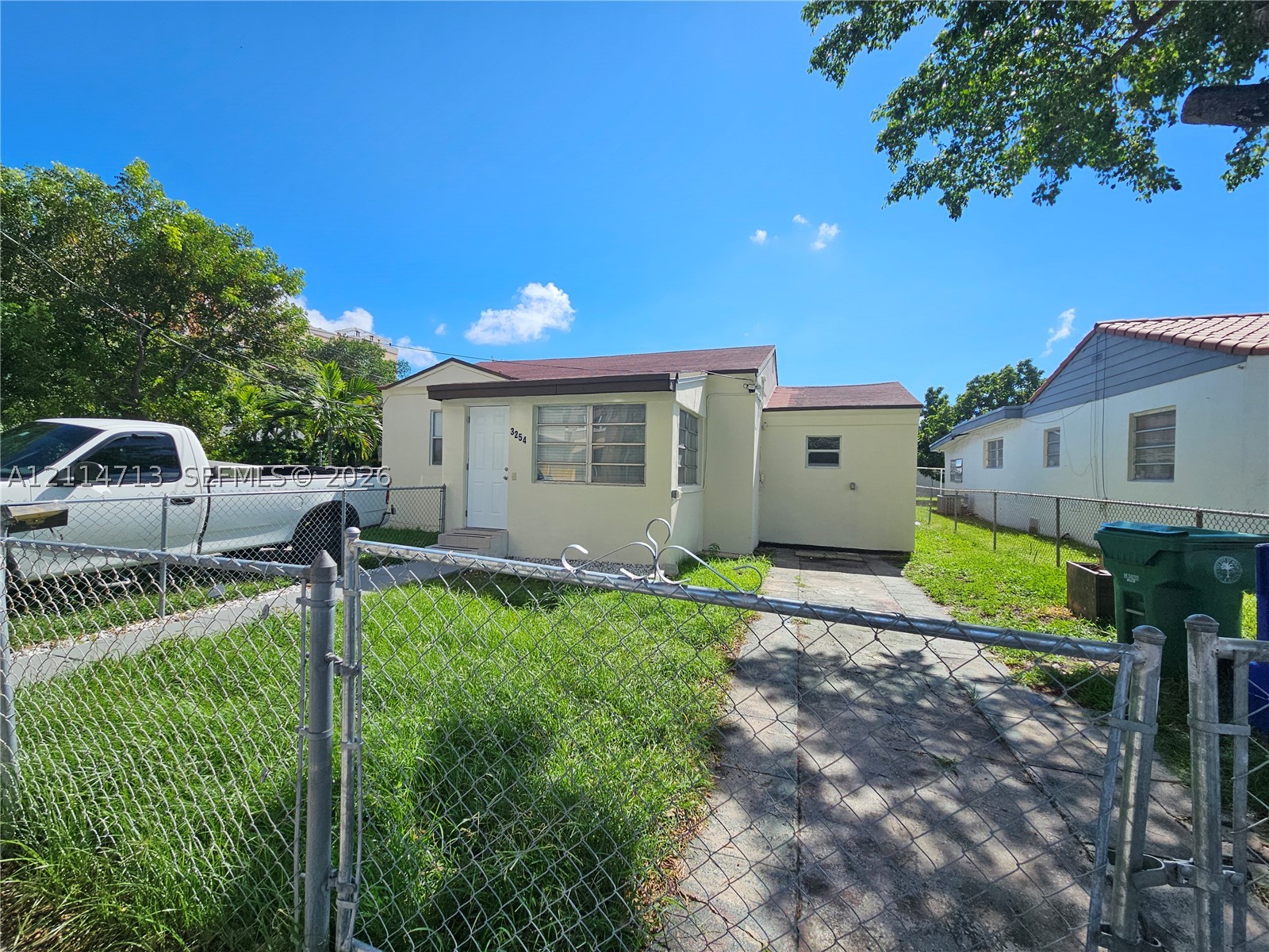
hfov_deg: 106.2
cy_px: 476
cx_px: 634
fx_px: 477
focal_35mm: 13
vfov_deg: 89.9
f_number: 2.2
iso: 50
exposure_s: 1/2745
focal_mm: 2.2
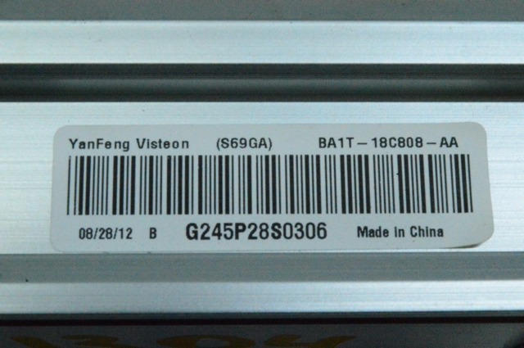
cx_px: 262
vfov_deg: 16.5
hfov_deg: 24.6
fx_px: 1199
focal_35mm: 82
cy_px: 174
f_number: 36
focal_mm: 55
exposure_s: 1/80
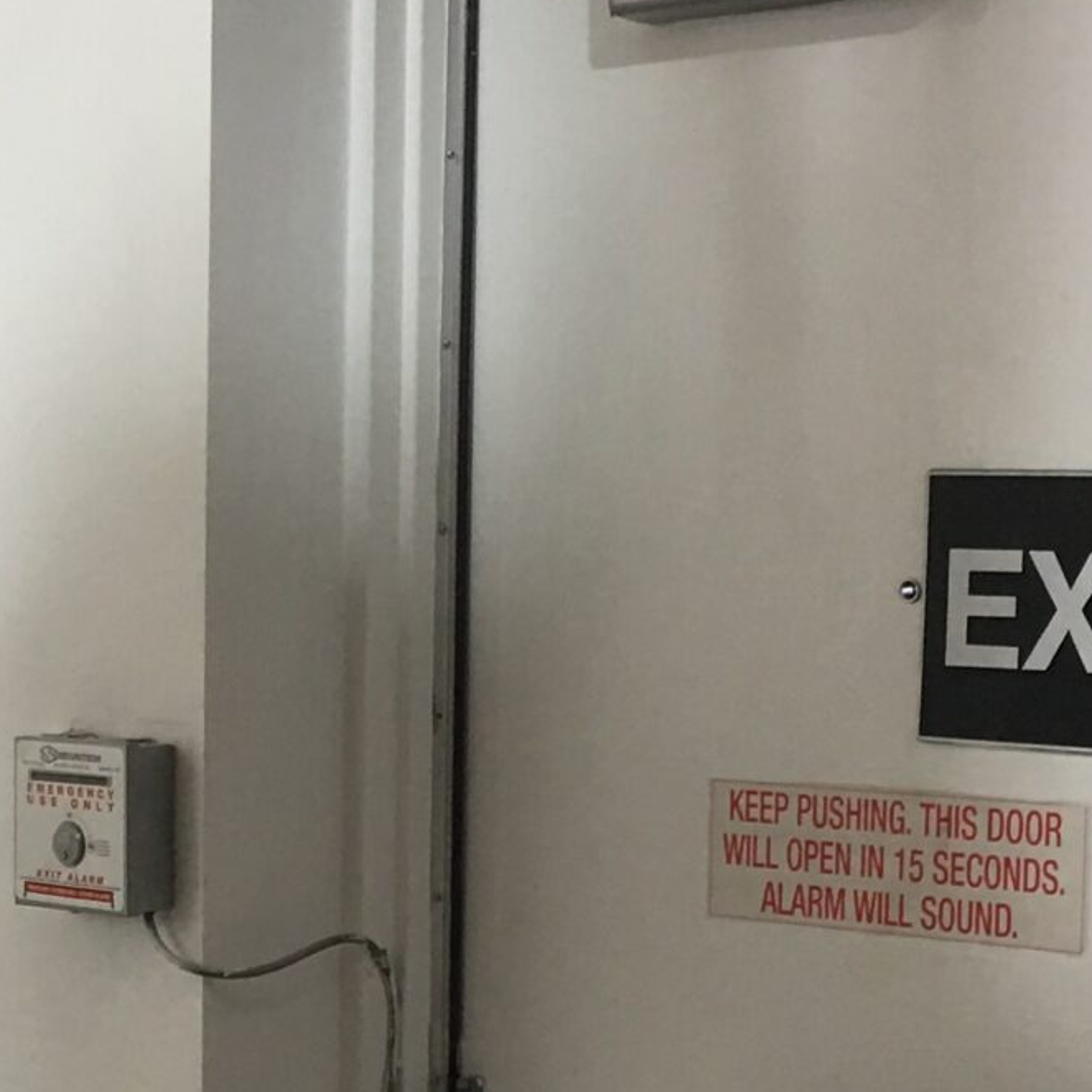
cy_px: 847
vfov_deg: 17.4
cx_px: 20
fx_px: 3533
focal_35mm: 99
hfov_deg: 17.2
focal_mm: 4.15
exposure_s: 1/15
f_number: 2.2
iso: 40
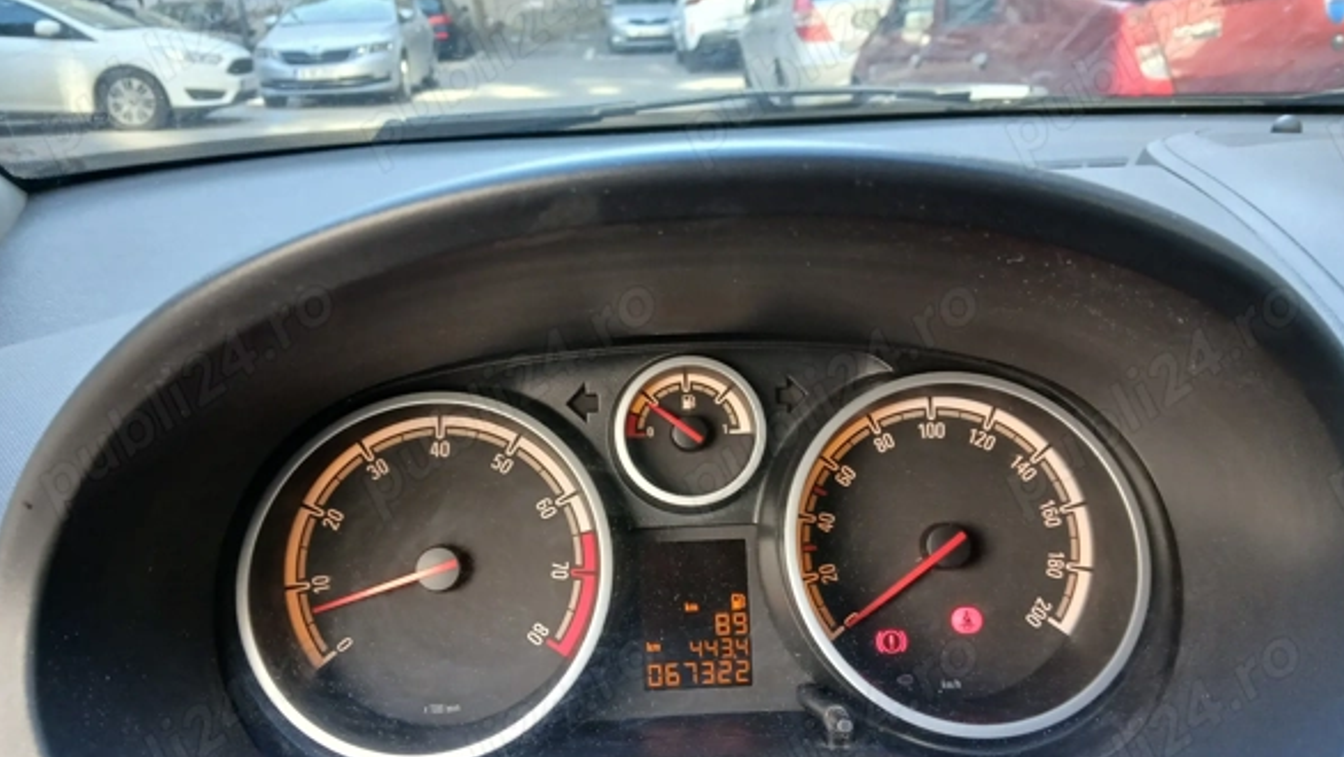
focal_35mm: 29
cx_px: 667
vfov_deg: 40.2
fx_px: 1034
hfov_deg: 66.1
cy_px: 420
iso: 100
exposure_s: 1/50
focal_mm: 3.98
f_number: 1.8
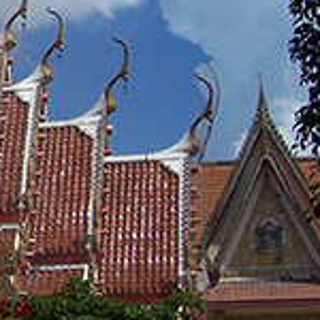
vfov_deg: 13.7
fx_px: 1328
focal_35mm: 127
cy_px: 94
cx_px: -211
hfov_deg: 12.8
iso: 80
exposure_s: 1/1000
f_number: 4.8
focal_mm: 6
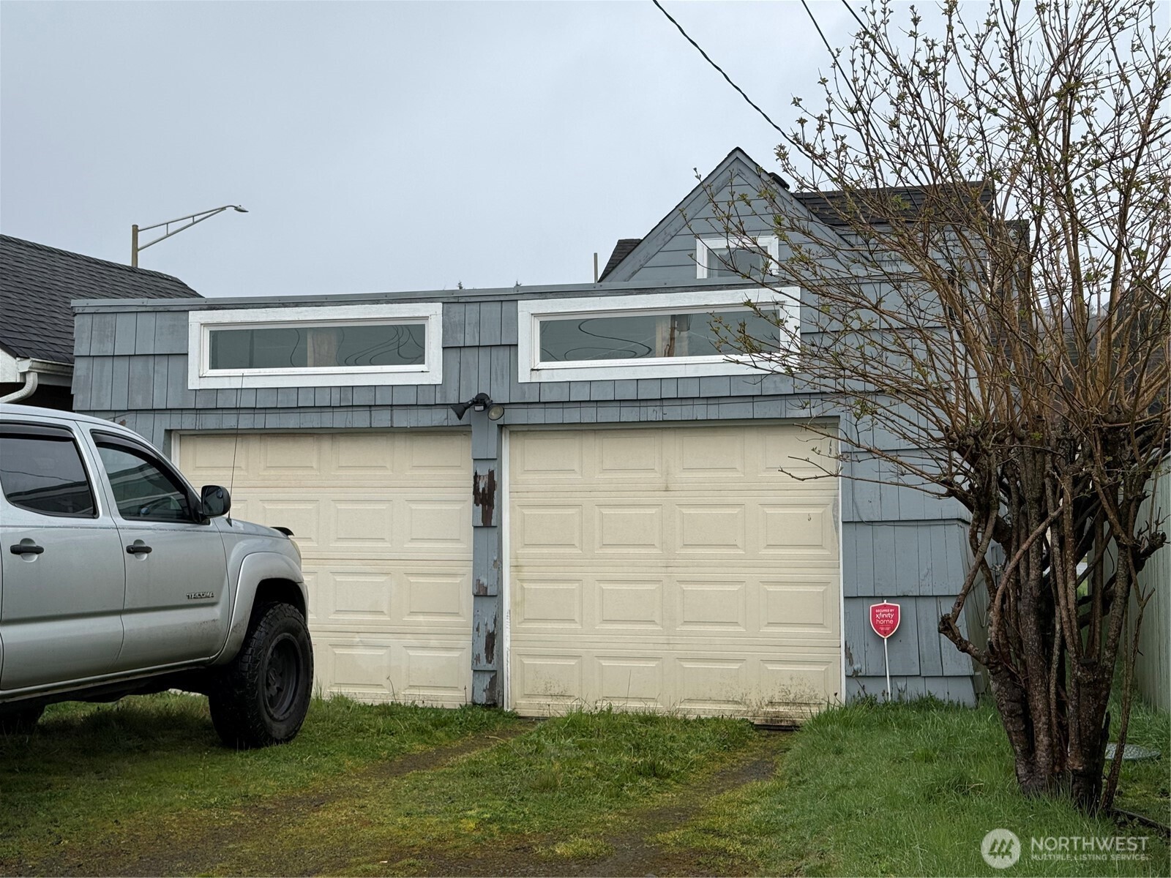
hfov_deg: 39.7
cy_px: 439
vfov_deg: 30.3
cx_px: 586
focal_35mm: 48
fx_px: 1624
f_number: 1.78
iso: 64
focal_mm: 6.76
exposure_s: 1/1484
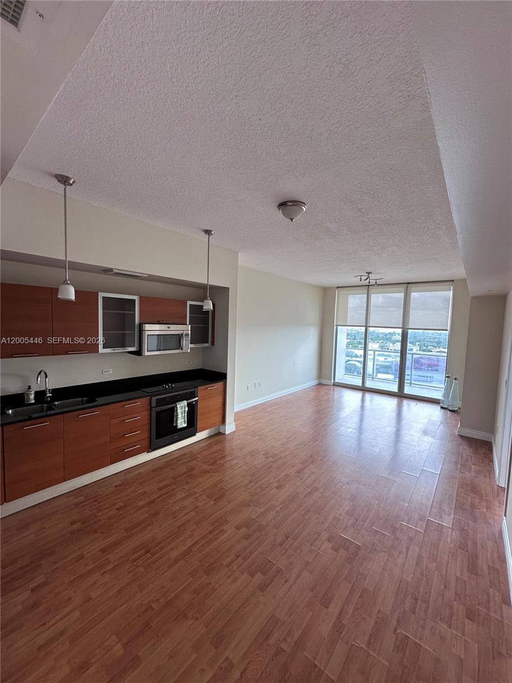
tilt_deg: -5.0
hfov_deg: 85.7
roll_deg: -2.5
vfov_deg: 102.1
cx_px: 256
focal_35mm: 14
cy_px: 342
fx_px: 276
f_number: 2.2
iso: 64
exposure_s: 1/99
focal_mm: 2.22
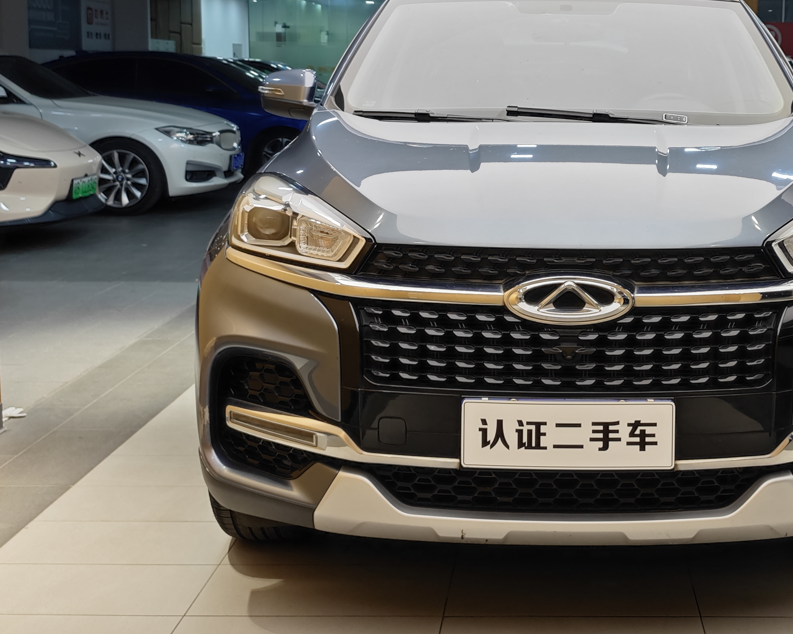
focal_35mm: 51
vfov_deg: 29.5
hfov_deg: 36.1
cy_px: 207
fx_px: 1197
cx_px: 564
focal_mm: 8.7
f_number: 1.9
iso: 160
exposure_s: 1/100
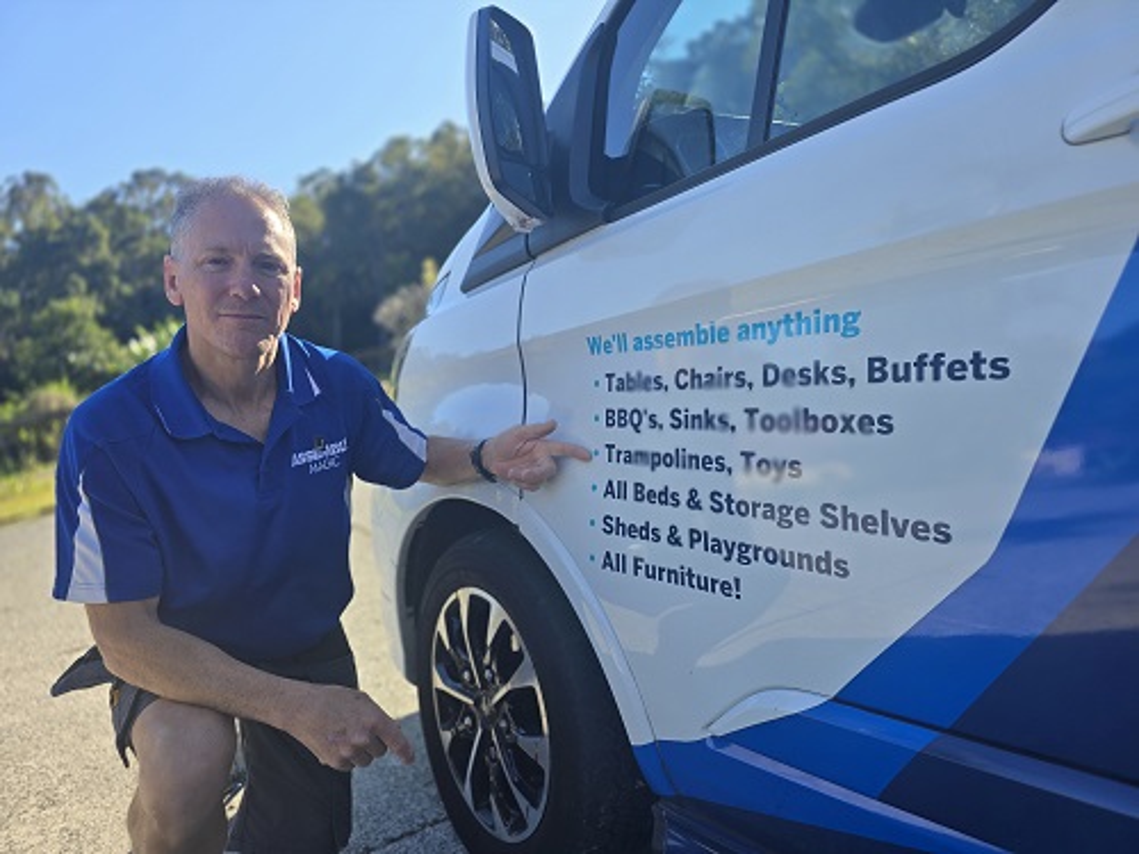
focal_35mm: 23
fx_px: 757
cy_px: 427
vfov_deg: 58.9
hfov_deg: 73.9
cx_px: 570
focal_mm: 6.3
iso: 12
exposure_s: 1/408
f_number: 1.7
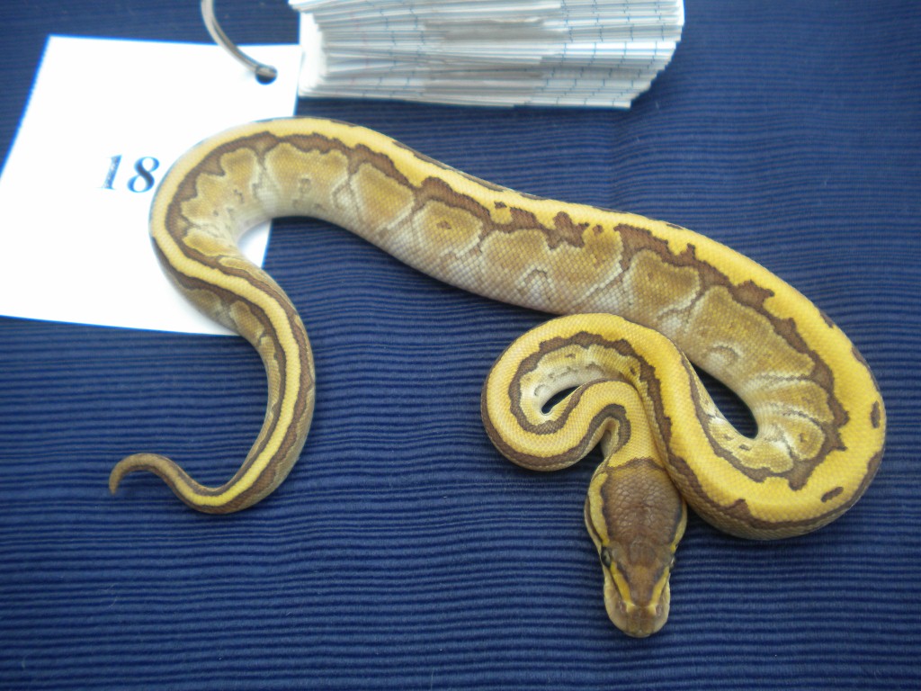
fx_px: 931
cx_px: 460
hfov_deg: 52.6
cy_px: 346
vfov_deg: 40.7
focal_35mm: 35
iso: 80
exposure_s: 1/129
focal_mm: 6.3
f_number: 3.1
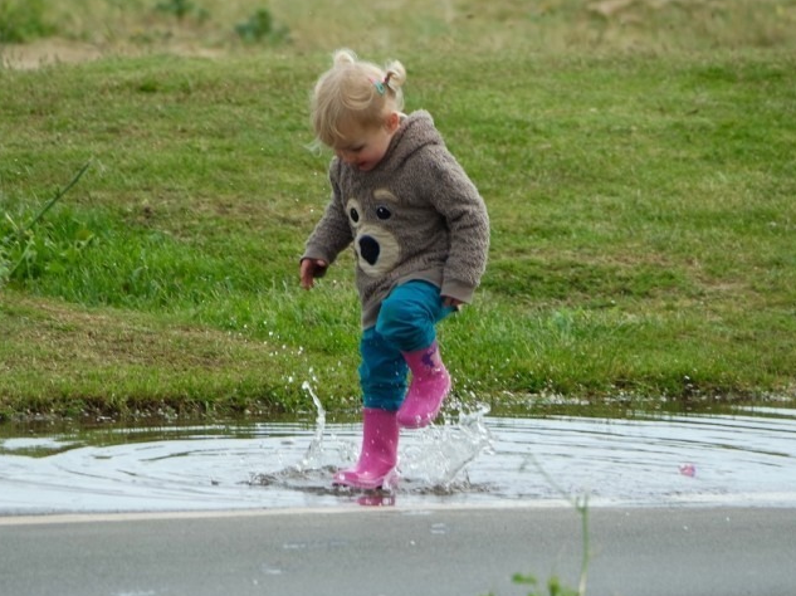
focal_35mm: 368
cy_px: 278
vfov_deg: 4.0
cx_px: 401
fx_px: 8457
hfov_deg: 5.4
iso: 200
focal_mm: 200
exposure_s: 1/500
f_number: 5.6
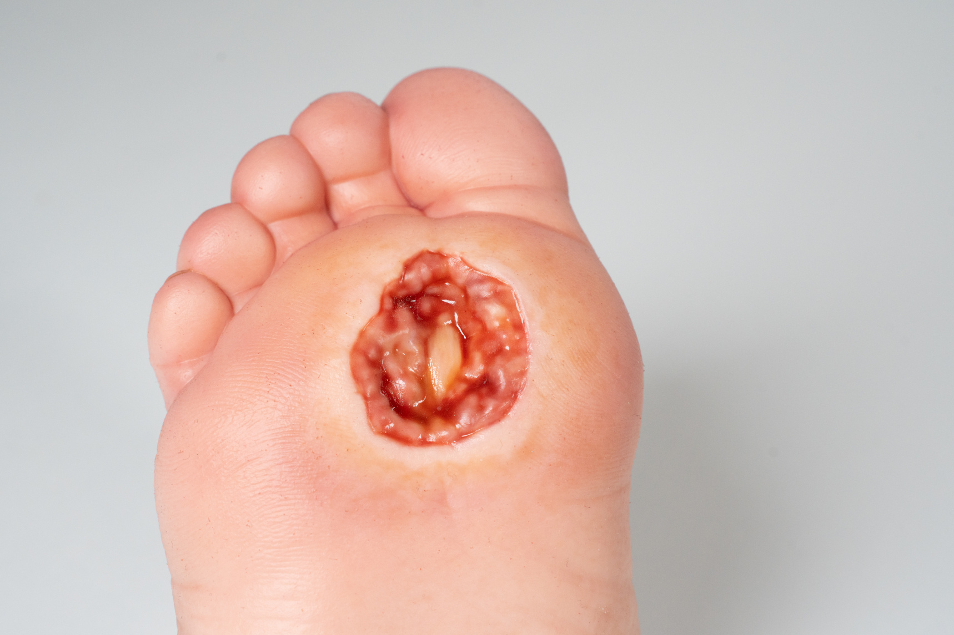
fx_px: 2067
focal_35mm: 78
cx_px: 422
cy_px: 352
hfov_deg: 26.0
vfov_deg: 17.5
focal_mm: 67
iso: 800
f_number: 9
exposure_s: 1/100
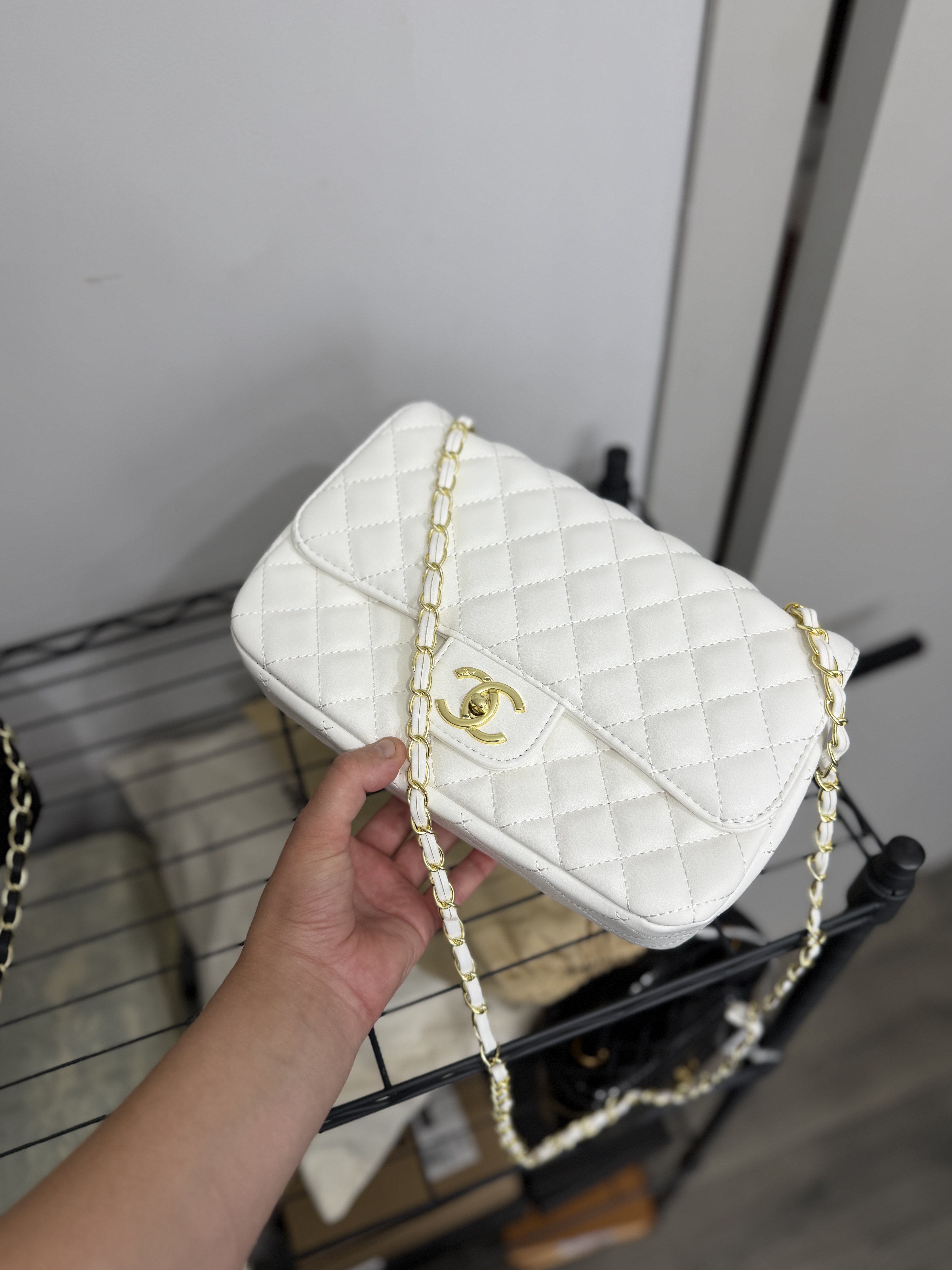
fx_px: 917
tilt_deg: -51.2
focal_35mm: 25
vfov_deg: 69.4
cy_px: 650
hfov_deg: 54.9
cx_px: 465
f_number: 1.78
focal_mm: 6.76
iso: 80
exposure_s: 1/121
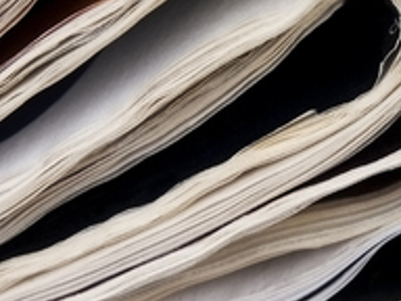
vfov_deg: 3.9
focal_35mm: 381
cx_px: 540
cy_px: 44
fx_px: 4414
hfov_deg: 5.2
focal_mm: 70
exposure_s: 1/500
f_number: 11
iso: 200
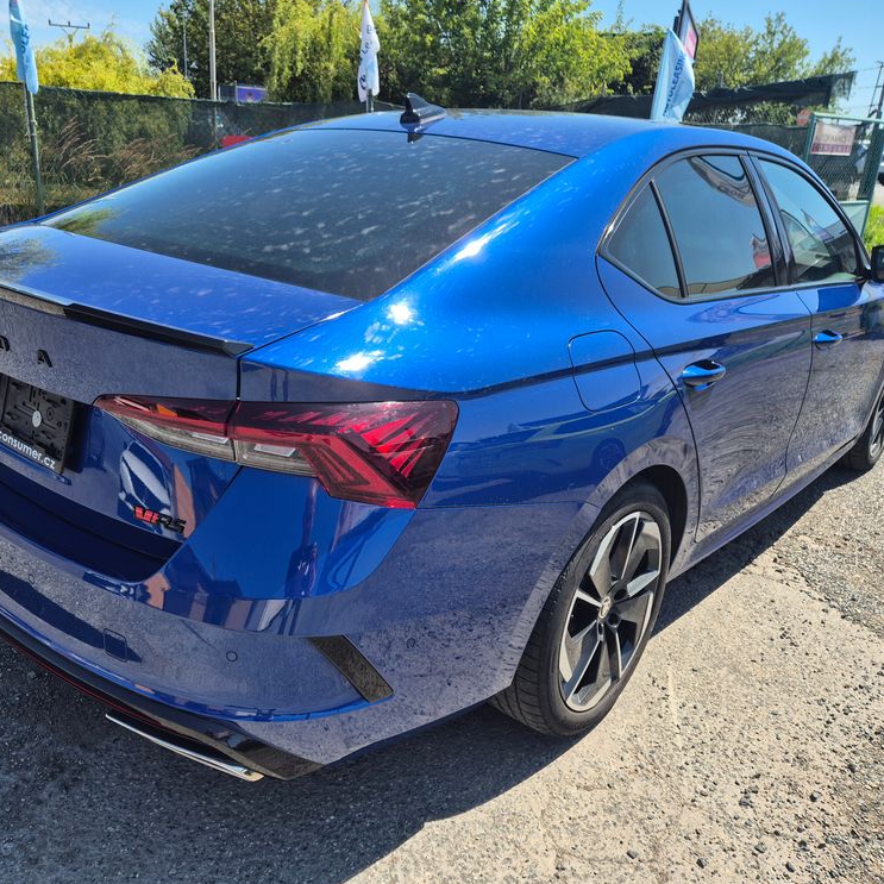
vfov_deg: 57.3
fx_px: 809
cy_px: 439
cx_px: 407
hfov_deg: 57.2
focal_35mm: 28
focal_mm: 5.4
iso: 25
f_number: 1.8
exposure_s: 1/1116
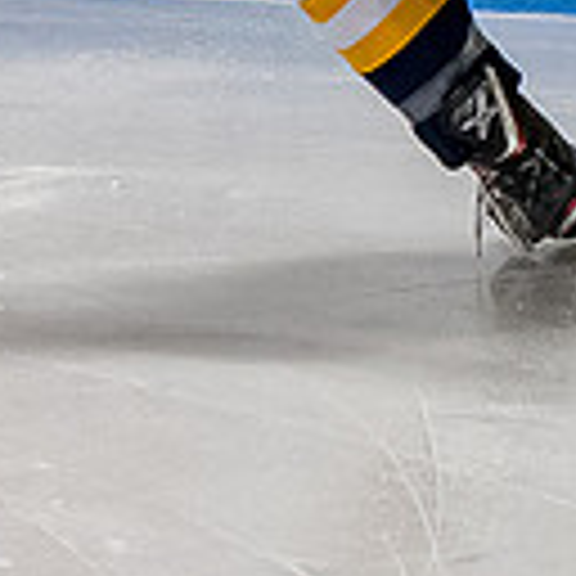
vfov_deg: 1.9
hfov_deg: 1.9
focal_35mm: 926
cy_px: -190
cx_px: 48
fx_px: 17433
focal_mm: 100
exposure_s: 1/800
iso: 1600
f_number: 3.2
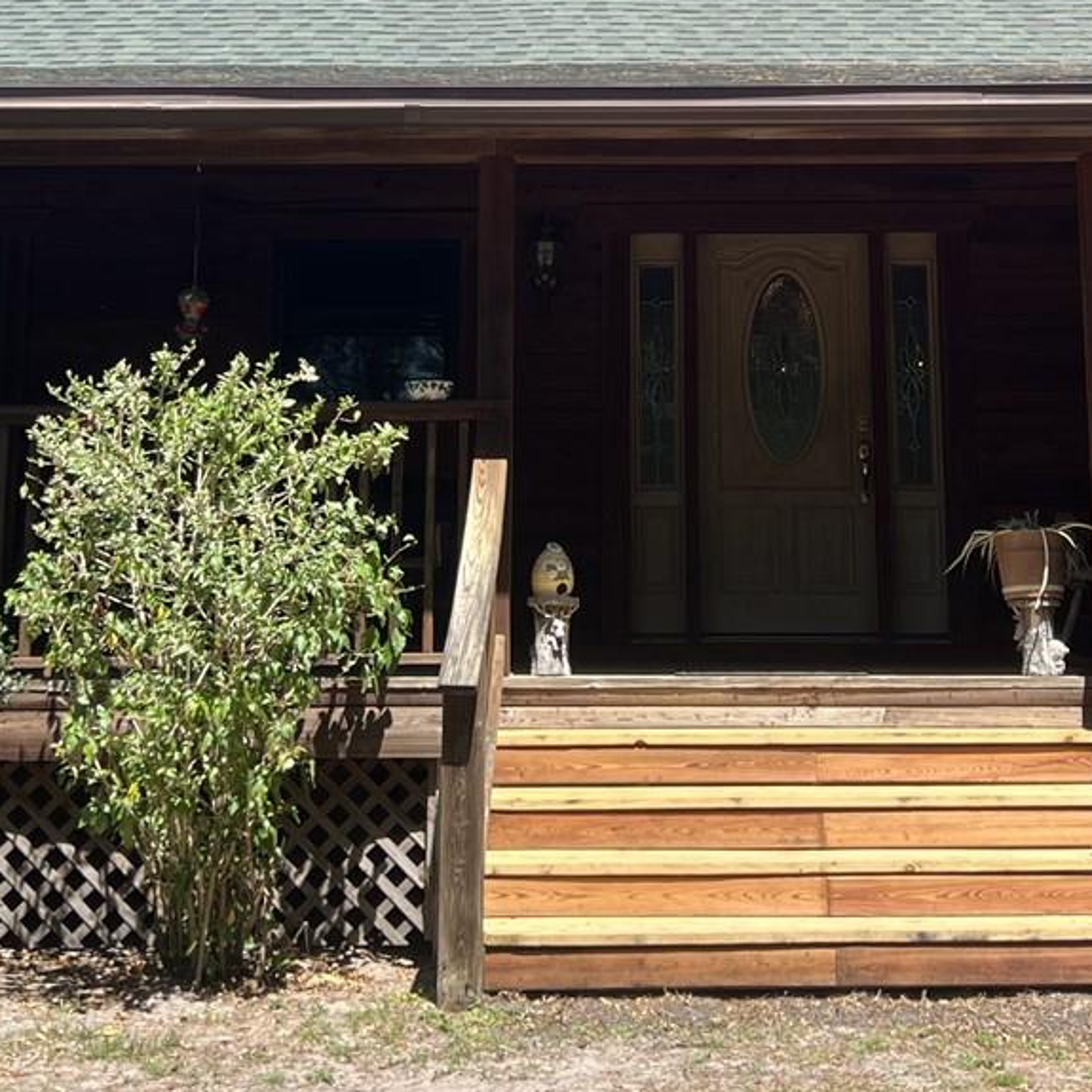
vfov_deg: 26.3
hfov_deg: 26.9
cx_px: 632
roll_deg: -0.4
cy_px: 175
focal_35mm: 64
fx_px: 2284
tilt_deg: +10.4
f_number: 1.5
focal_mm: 5.7
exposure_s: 1/1597
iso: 50
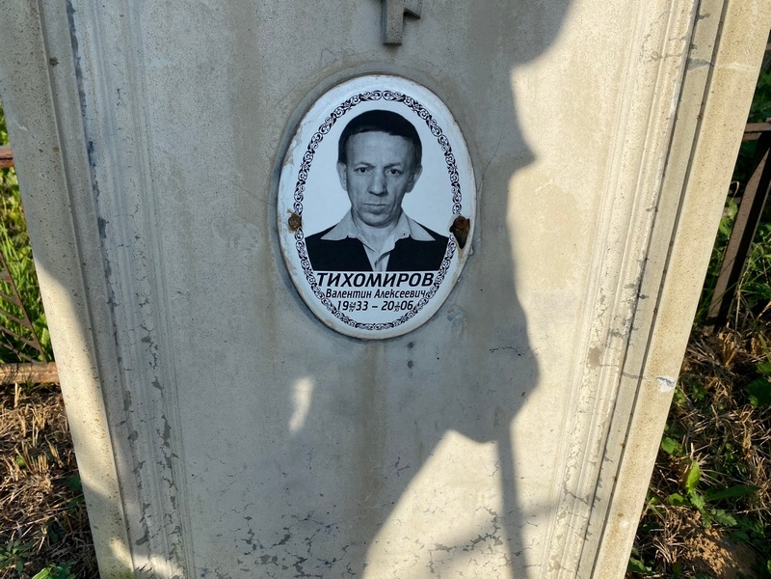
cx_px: 386
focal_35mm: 26
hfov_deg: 67.3
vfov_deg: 53.1
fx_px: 579
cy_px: 290
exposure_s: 1/1727
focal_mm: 4.25
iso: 32
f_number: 1.8
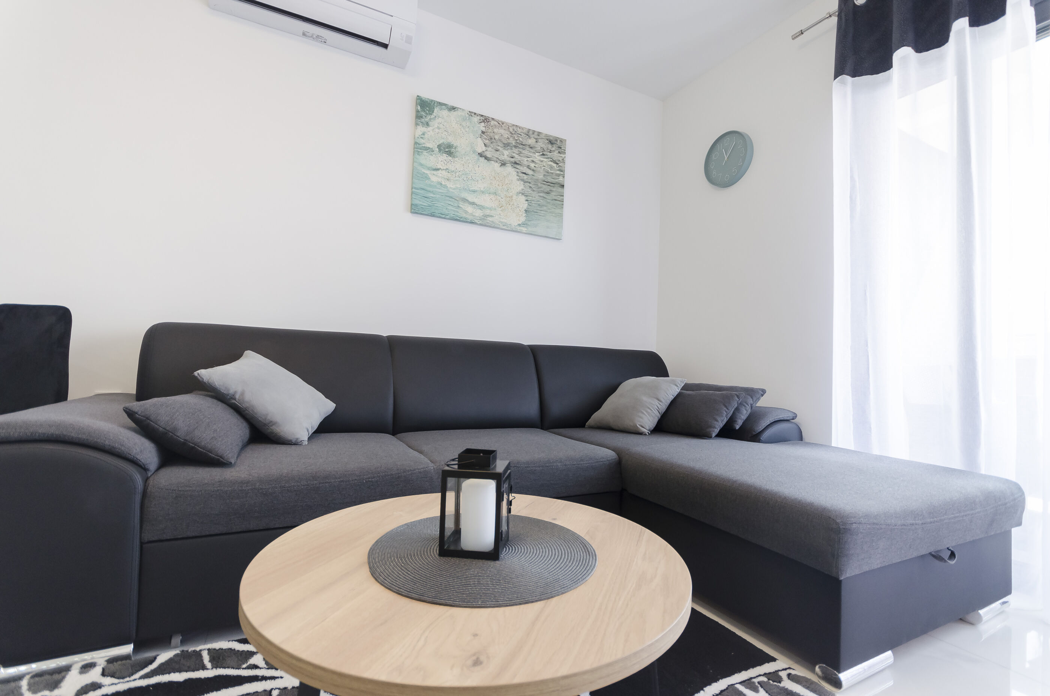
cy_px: 348
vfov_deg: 71.8
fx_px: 480
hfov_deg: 95.1
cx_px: 525
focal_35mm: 16
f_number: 4.5
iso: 400
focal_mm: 11
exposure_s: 1/80
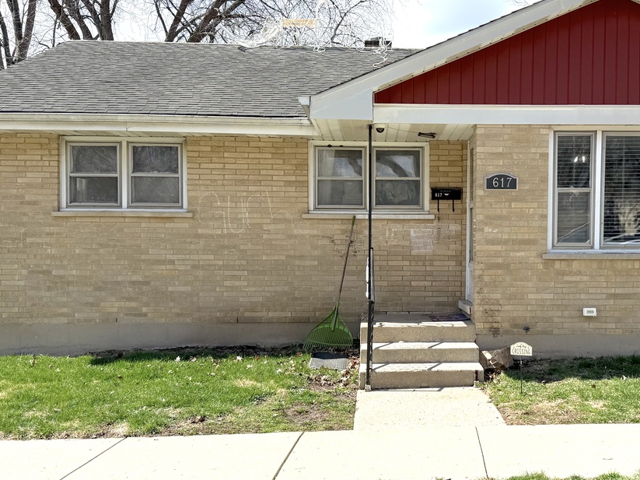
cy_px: 263
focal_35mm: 42
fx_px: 776
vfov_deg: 34.3
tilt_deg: -1.6
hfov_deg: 44.3
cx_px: 413
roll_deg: -0.3
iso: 80
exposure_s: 1/3759
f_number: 1.78
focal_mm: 6.76
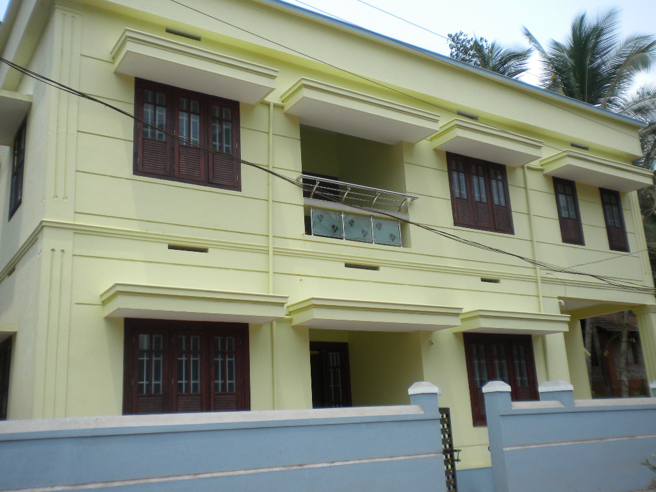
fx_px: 663
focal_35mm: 35
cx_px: 328
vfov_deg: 40.7
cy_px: 246
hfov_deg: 52.6
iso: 113
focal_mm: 6.3
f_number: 4.6
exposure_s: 1/530
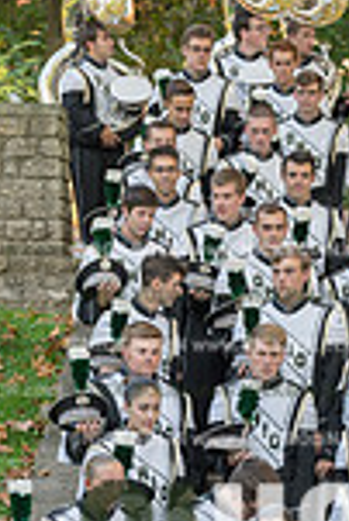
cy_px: 580
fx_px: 1944
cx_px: 225
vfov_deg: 14.9
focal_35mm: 134
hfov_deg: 10.3
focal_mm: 45
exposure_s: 1/80
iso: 125
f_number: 4
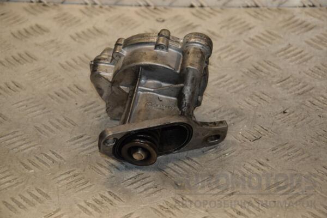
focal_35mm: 138
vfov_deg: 9.9
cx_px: 164
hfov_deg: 14.9
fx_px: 1253
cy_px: 109
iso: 800
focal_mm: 92
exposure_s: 1/200
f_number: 7.1
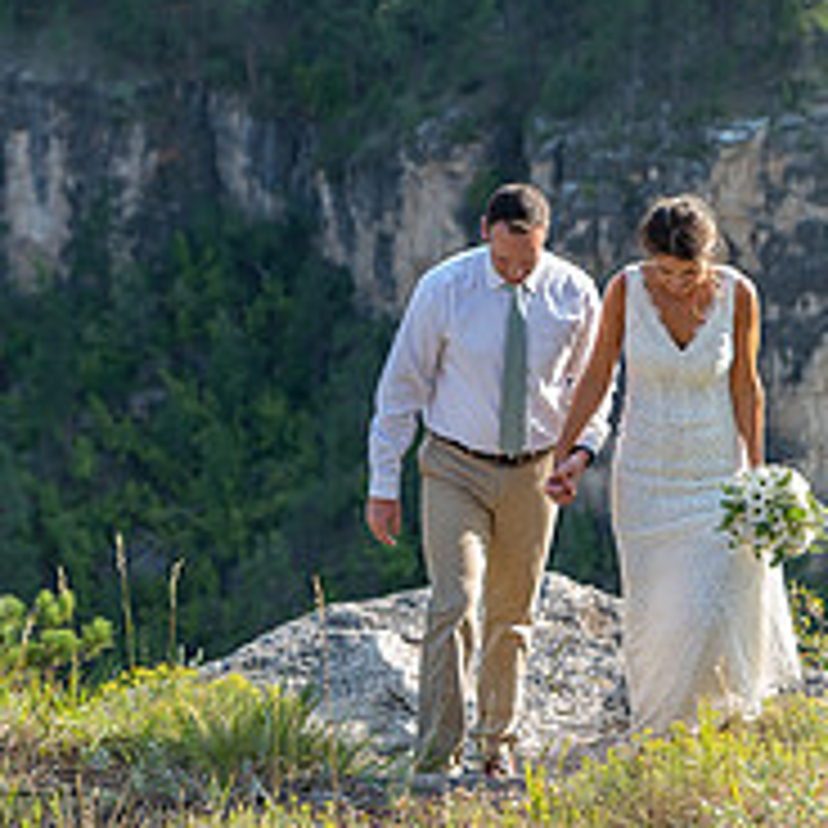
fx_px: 5088
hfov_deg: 9.3
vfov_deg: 9.3
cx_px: 333
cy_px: 340
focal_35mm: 188
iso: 200
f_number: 3.5
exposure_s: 1/320
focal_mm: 70
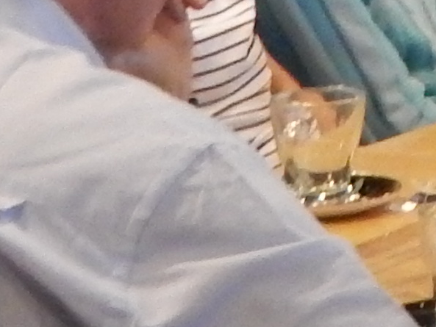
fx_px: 4208
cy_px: -868
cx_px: 1599
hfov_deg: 5.4
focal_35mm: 334
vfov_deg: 4.2
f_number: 4.2
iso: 800
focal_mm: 7.6
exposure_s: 1/8
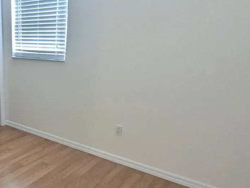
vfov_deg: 46.4
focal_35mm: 30
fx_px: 217
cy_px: 118
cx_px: 20
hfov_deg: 52.0
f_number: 2.2
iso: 76
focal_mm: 1.95
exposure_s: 1/41.2
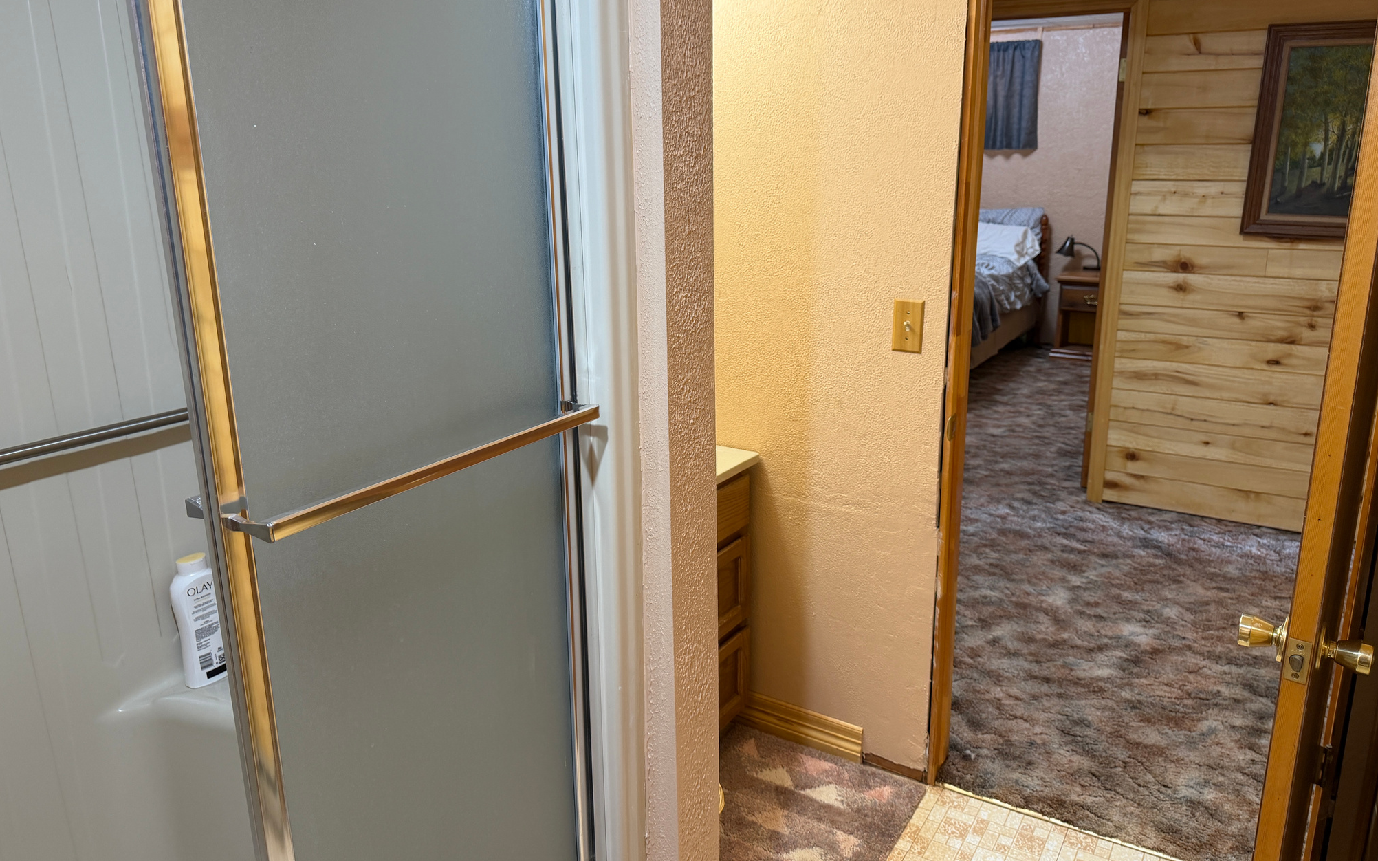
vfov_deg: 47.6
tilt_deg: -14.0
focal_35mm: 26
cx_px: 703
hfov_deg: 70.4
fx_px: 976
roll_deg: +1.1
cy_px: 407
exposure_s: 1/60
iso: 125
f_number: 1.78
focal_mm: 6.76
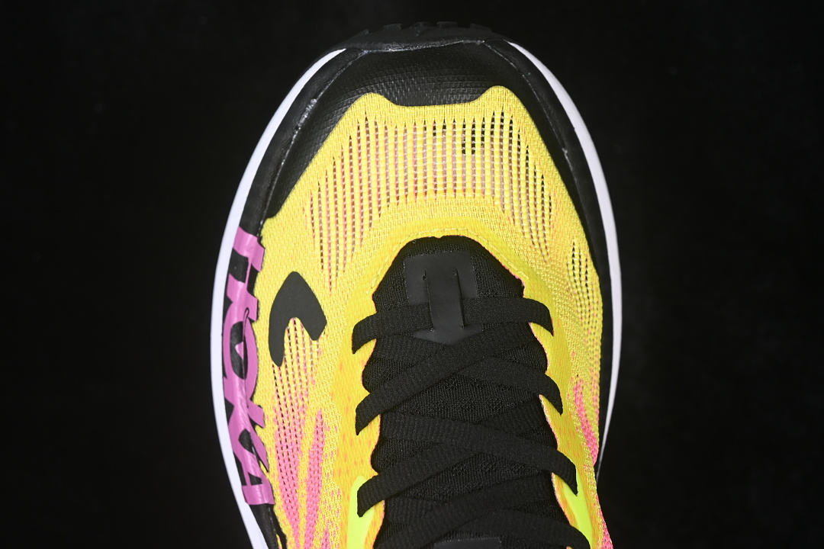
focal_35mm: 75
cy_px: 274
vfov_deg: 18.2
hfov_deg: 27.0
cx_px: 412
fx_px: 1717
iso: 160
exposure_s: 1/60
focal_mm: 50
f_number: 7.1
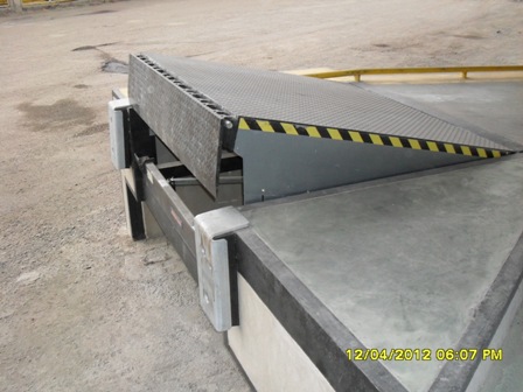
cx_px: 262
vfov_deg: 37.7
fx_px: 574
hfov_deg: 49.0
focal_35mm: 38
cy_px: 196
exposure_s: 1/45
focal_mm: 6.3
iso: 200
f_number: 2.8
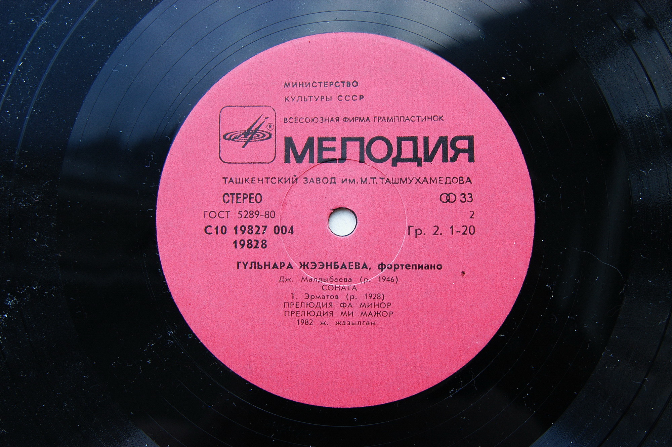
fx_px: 979
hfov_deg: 37.9
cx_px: 336
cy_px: 224
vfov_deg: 25.7
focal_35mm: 52
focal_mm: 35
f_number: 3.3
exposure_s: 1/40
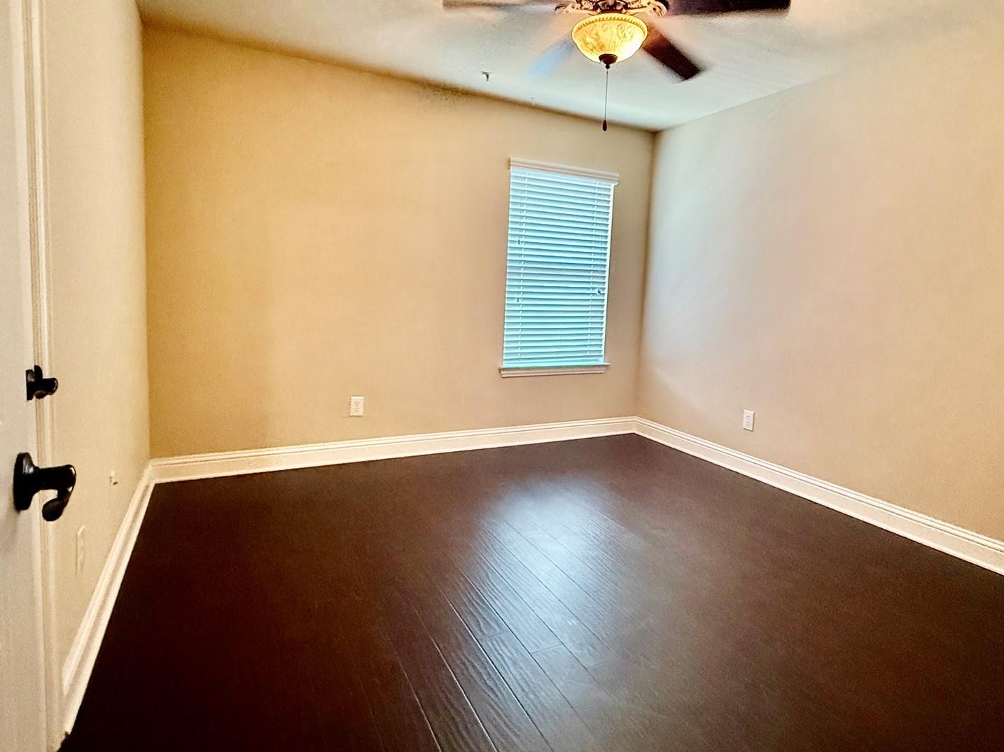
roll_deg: -2.1
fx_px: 580
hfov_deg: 81.6
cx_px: 538
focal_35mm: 20
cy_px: 341
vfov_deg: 65.8
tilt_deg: -5.0
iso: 640
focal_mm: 2.22
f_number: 2.2
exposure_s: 1/60
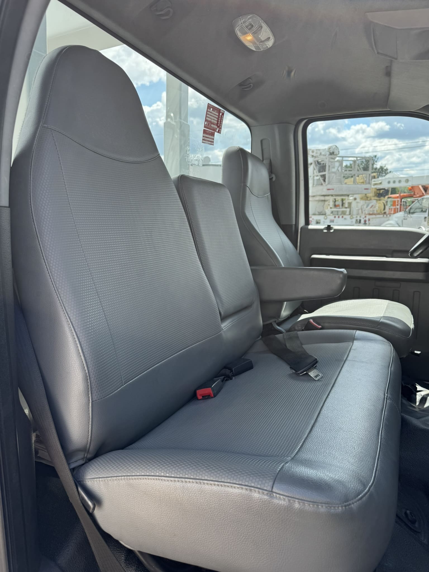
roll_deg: +0.9
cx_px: 214
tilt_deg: -11.3
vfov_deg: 71.6
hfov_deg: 56.8
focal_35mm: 24
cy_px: 286
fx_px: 397
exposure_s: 1/822
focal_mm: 6.76
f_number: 1.78
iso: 80
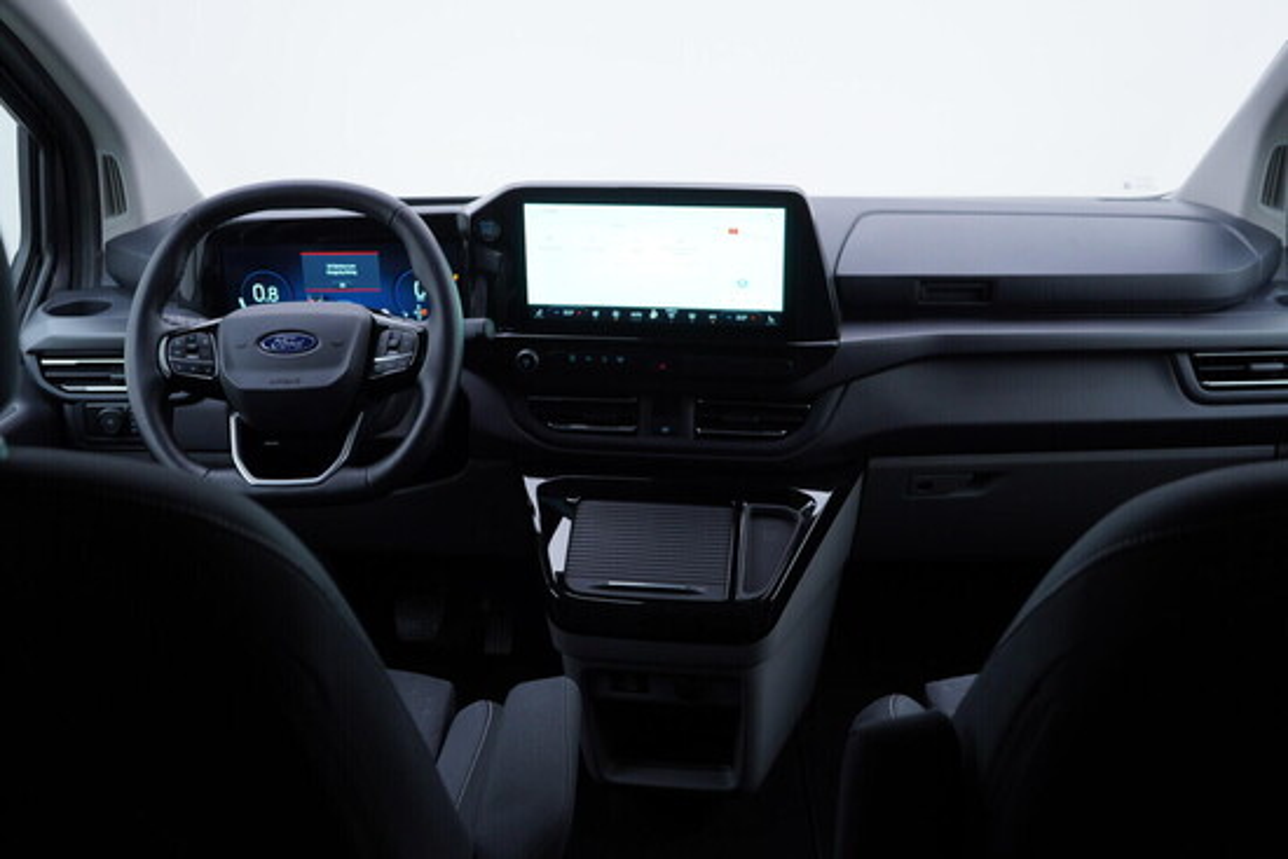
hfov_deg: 53.1
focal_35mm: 36
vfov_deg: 36.9
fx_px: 1288
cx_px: 644
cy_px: 430
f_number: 3.2
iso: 125
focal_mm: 24
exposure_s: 1/50
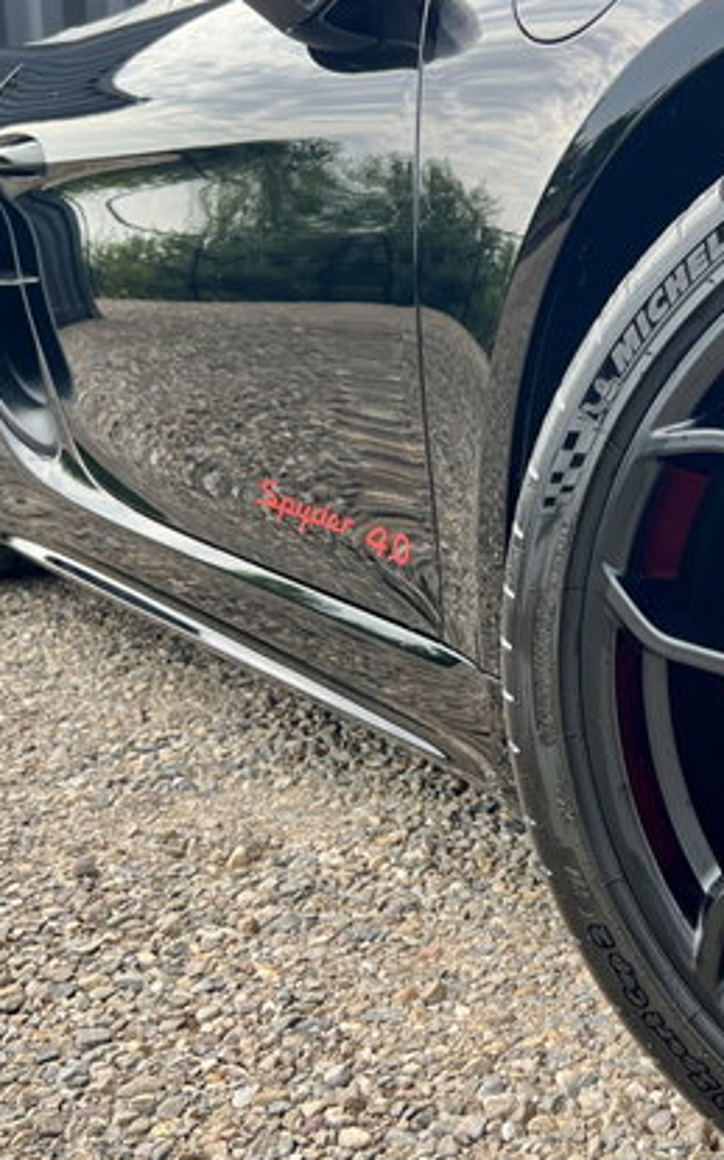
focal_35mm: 51
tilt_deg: -10.2
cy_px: 553
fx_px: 1612
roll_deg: +0.2
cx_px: 646
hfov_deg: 24.6
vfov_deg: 39.6
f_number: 1.5
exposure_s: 1/859
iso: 50
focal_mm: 5.7
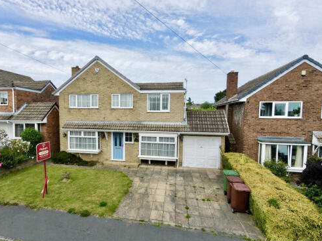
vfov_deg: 68.6
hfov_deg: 84.3
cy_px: 128
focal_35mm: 19
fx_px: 177
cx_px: 142
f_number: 2.2
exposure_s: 1/1250
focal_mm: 3.05
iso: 230
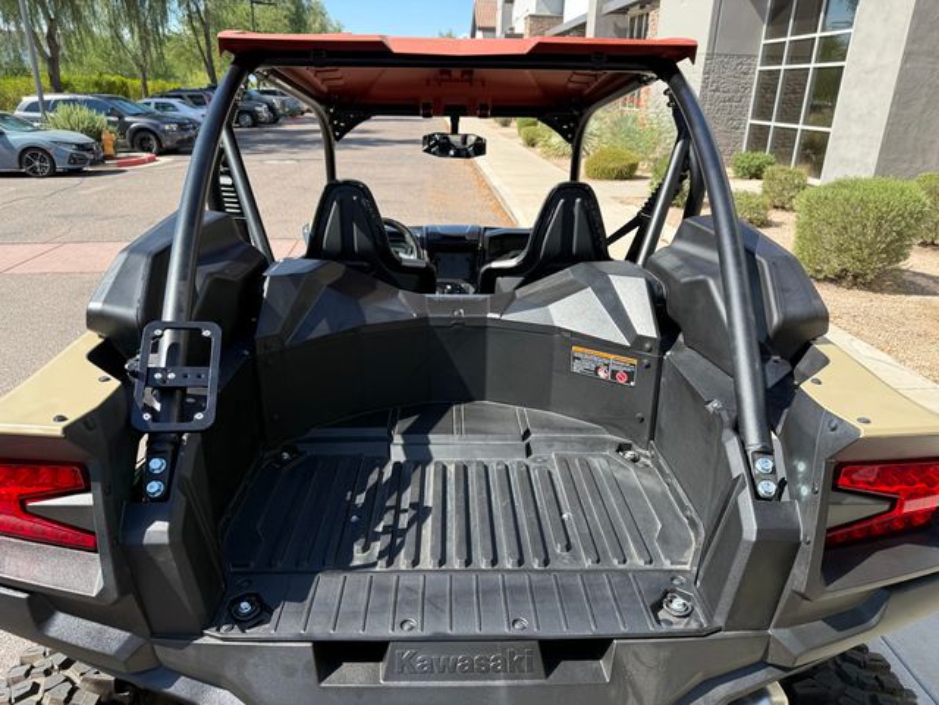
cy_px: 352
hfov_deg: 71.6
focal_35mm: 24
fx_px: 651
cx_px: 470
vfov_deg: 56.8
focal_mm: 6.76
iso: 80
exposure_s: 1/1493
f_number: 1.78
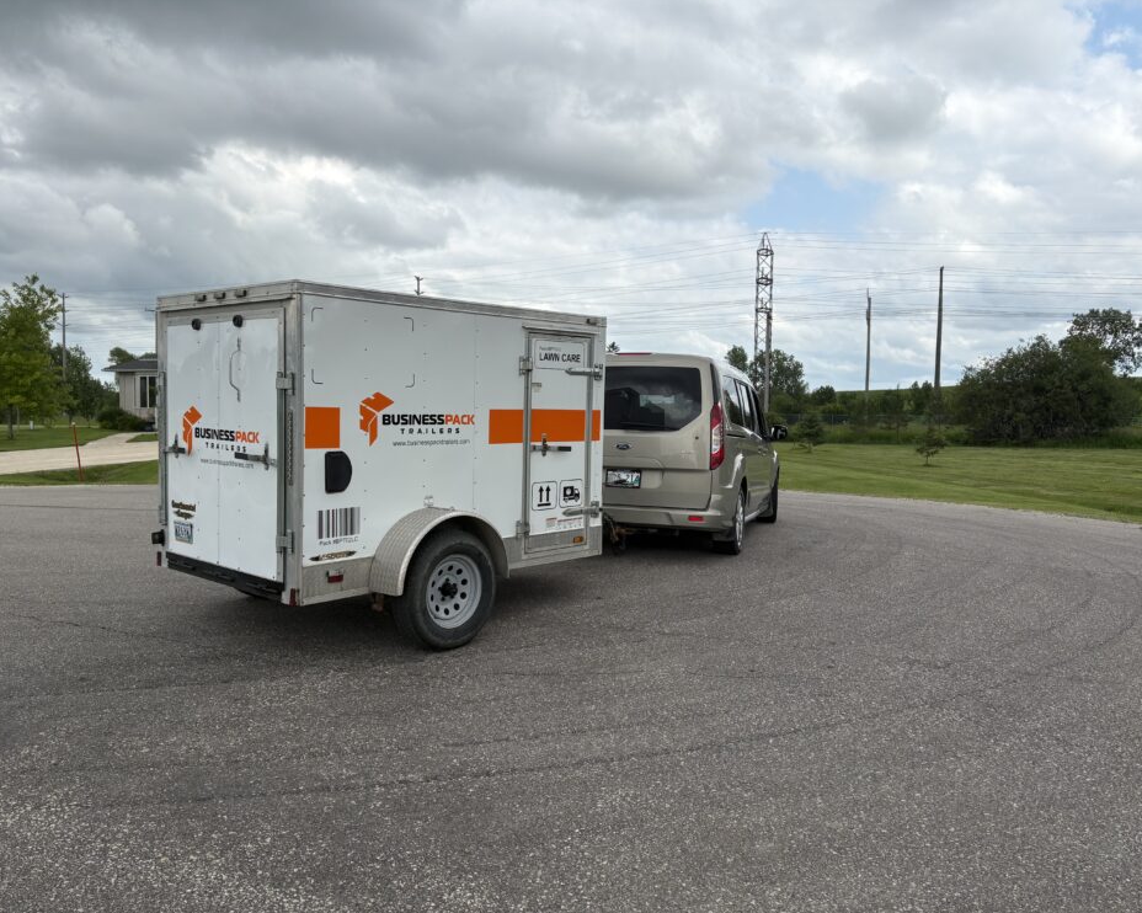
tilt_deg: -1.6
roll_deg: -2.5
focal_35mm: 28
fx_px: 946
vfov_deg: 51.5
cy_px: 469
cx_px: 522
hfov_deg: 62.1
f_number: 1.6
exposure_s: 1/4065
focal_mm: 5.96
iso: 50
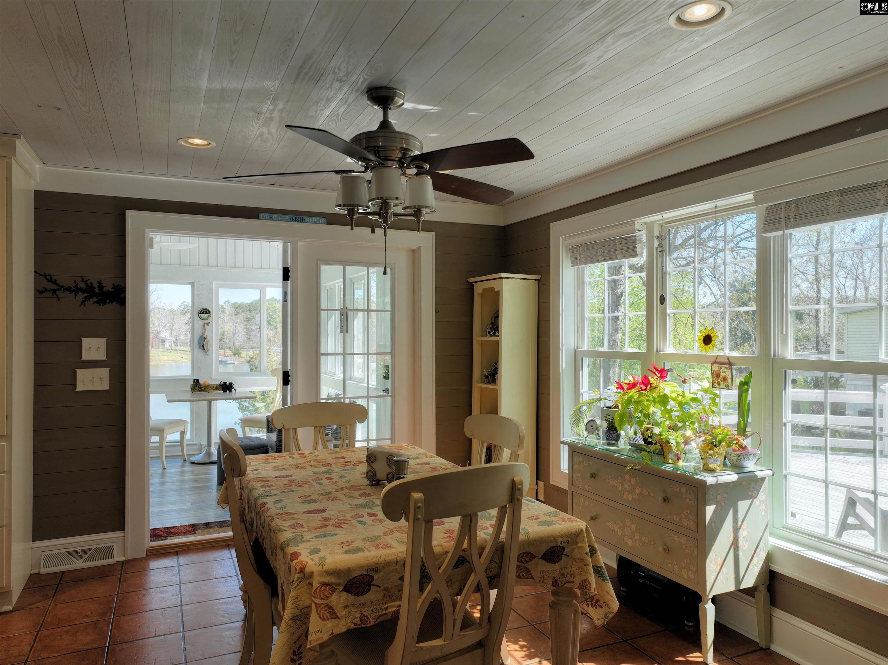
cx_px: 444
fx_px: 615
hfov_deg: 71.6
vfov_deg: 56.8
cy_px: 332
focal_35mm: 24
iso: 330
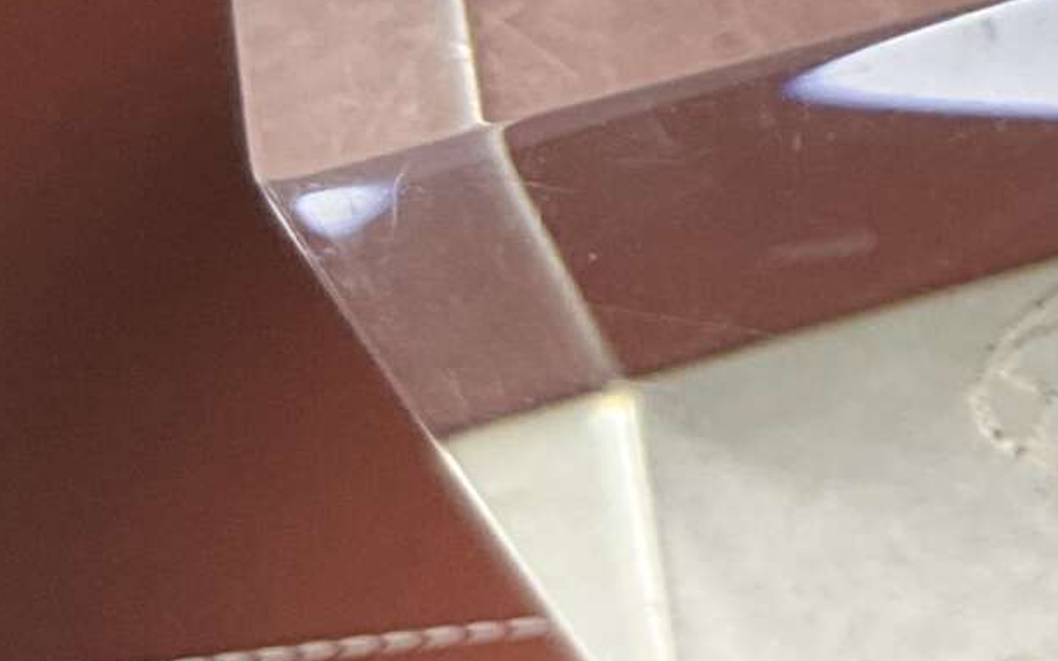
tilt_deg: -56.3
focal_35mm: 129
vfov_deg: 10.0
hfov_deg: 14.1
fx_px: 3719
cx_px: 1989
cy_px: -76
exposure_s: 1/122
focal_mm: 3
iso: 50
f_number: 1.8
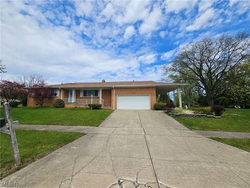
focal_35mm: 13
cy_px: 94
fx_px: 94
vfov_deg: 89.9
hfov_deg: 106.2
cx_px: 125
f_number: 2.2
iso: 50
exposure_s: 1/4153
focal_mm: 2.2
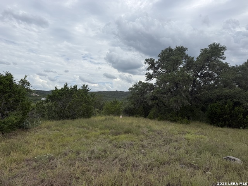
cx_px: 124
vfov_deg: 56.8
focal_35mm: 24
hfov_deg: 71.6
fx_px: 172
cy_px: 93
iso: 80
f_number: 1.78
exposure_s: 1/6173
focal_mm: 6.76
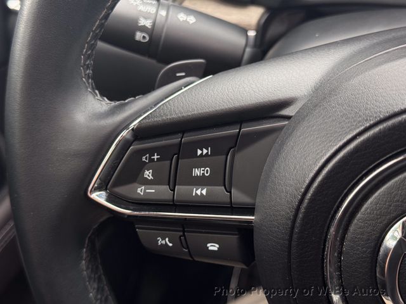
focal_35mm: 48
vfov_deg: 30.3
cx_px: 203
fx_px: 563
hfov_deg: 39.7
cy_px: 152
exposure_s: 1/121
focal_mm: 6.76
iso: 80
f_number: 1.78
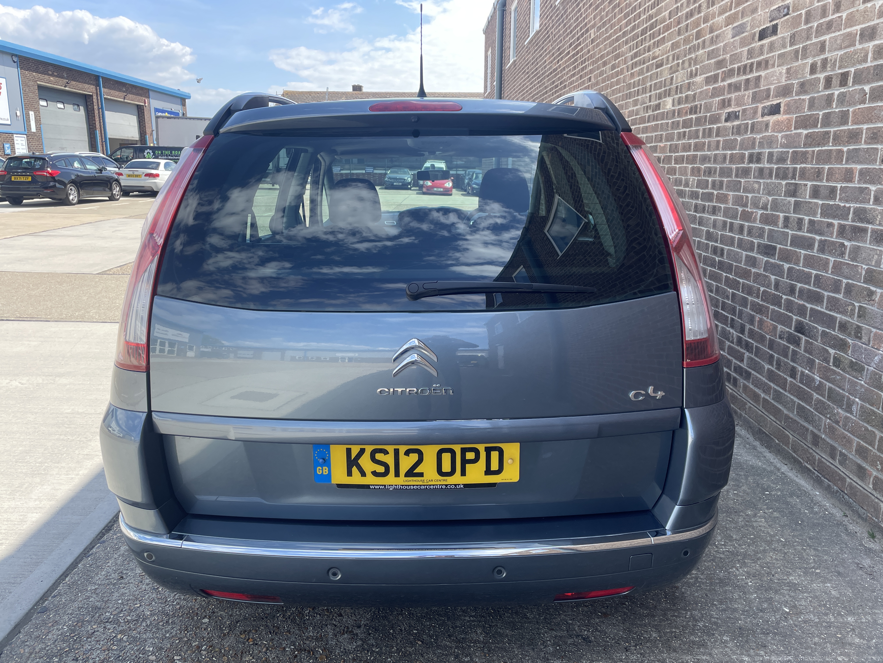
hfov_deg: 67.3
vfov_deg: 53.1
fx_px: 663
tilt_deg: -13.4
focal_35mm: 26
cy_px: 332
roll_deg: +0.2
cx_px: 442
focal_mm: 4.2
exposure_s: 1/779
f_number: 1.6
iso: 32
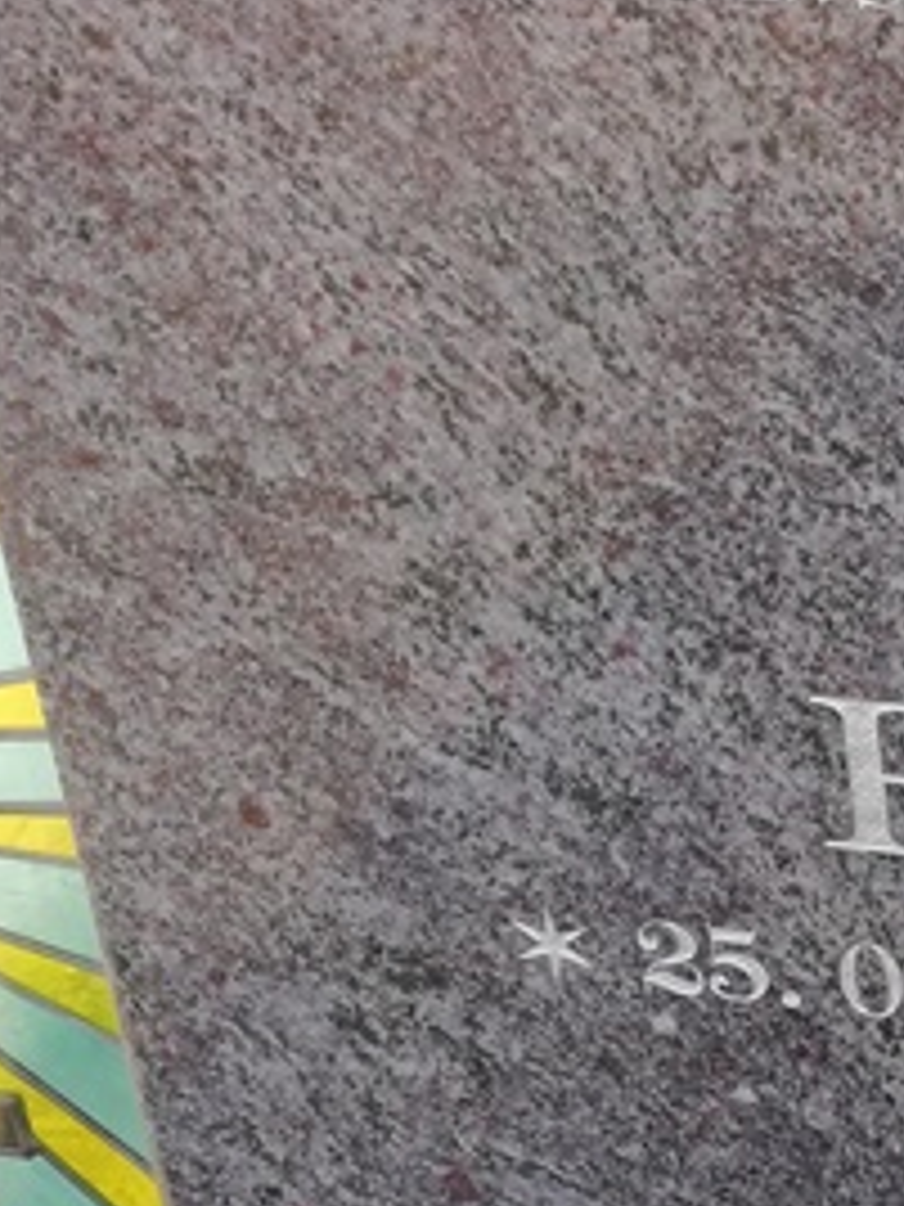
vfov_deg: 21.1
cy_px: 598
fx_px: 3238
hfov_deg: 14.8
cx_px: 1365
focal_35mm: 93
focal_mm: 3.81
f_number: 2.2
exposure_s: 1/155
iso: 50
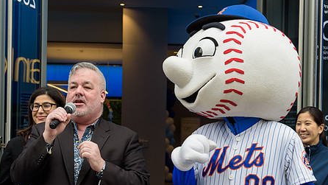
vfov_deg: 15.3
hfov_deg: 26.8
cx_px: 175
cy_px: 124
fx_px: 687
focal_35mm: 79
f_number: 5
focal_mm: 58
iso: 200
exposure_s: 1/250
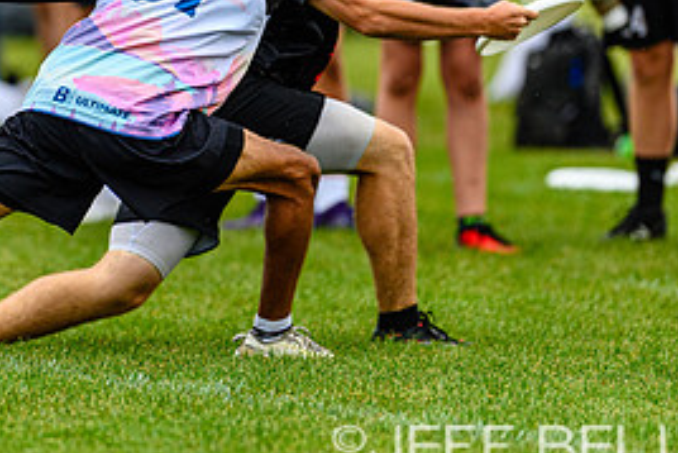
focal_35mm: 867
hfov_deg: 2.4
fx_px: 16337
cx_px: 164
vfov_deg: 1.6
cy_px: 59
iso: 800
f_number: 3.2
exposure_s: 1/1250
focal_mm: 400
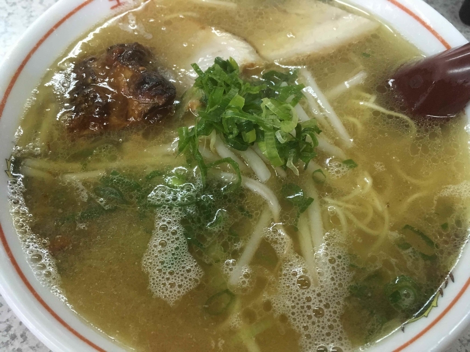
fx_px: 394
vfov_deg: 48.2
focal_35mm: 29
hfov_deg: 61.7
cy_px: 176
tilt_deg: -60.7
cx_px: 235
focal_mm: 4.15
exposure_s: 1/30
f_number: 2.2
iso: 200
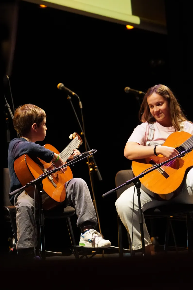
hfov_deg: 12.2
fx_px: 900
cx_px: 97
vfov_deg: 18.3
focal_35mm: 112
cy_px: 144
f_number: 2.8
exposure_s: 1/250
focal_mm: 74
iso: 4000
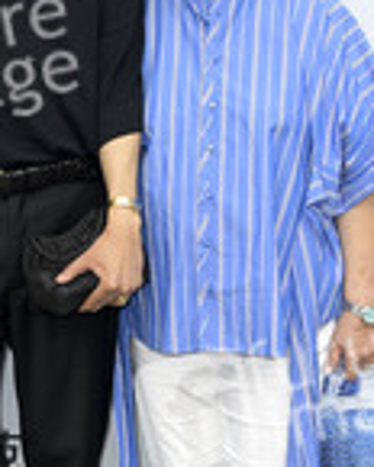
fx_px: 1508
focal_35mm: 109
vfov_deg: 17.6
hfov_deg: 13.9
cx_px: 6
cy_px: 235
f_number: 5.6
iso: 640
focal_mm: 42
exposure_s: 1/250
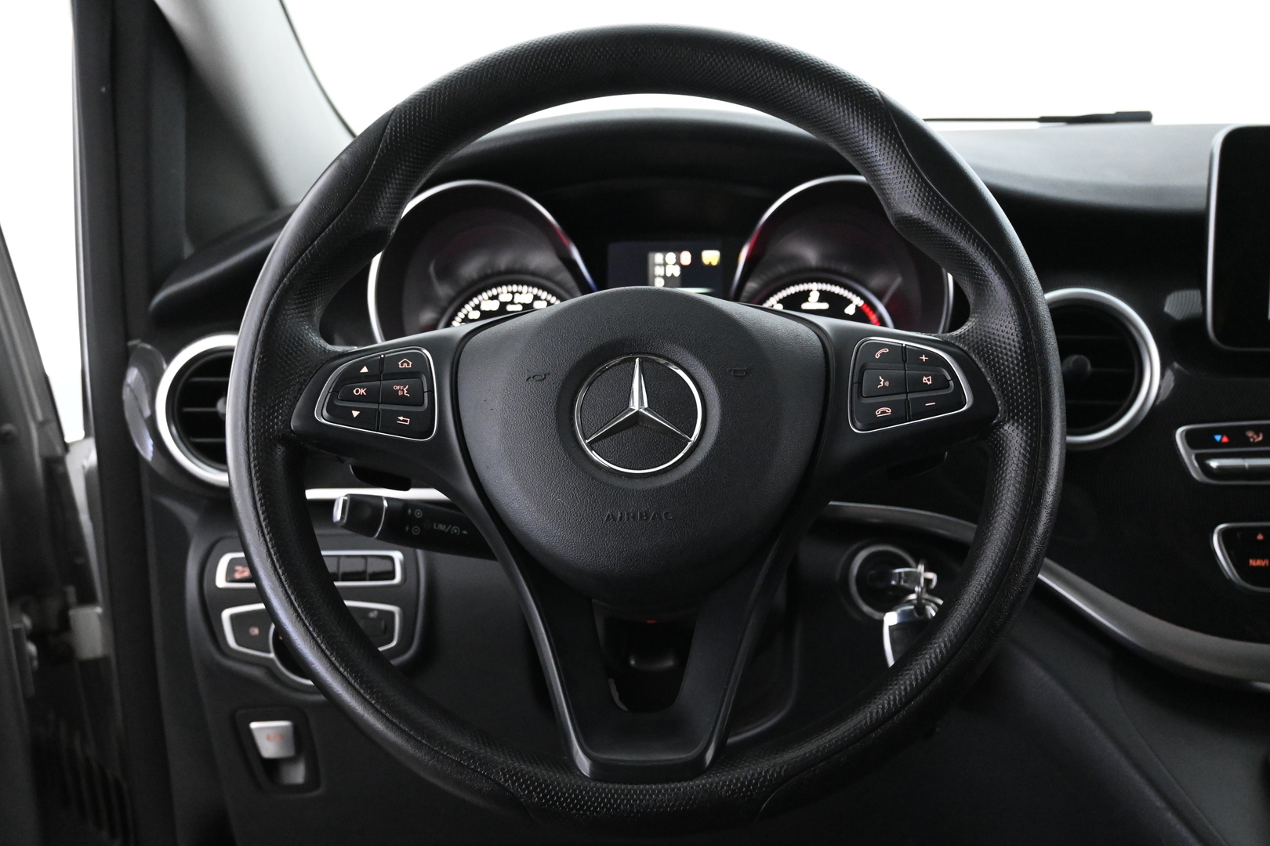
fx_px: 1323
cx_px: 635
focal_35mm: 38
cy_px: 423
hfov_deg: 51.3
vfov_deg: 35.5
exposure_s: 1/40
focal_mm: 25
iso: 5600
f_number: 4.2
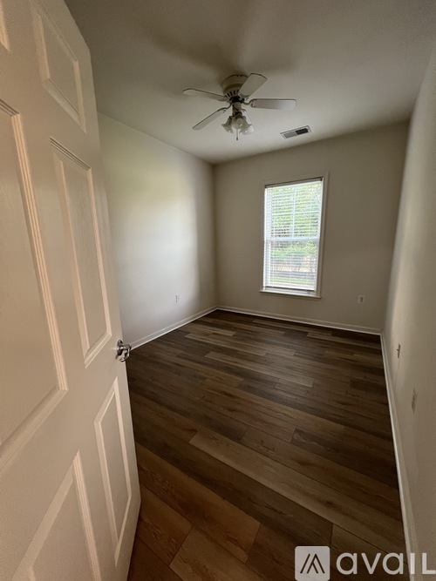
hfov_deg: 89.9
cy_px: 290
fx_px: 218
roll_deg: +2.0
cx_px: 218
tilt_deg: -10.8
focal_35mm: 13
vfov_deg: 106.2
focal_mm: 1.57
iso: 320
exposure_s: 1/60
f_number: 1.8
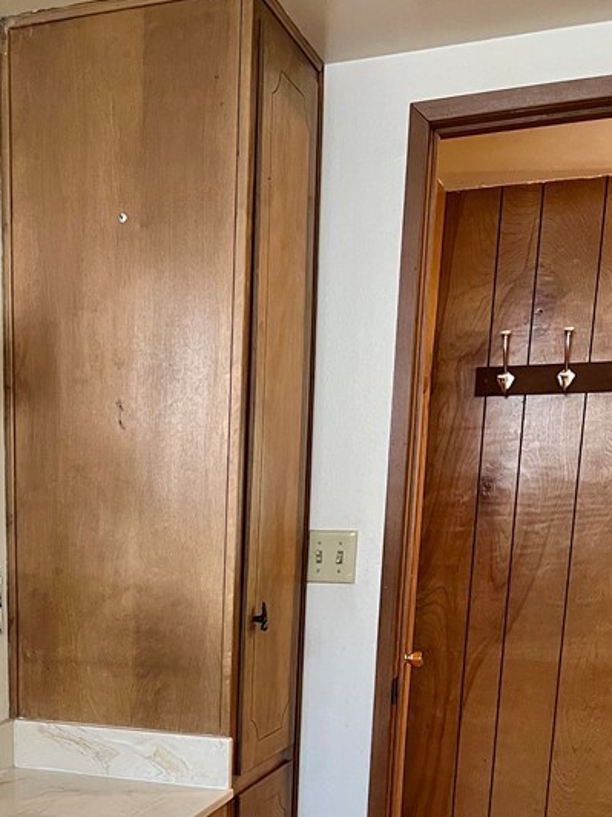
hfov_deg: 28.1
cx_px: 77
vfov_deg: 35.8
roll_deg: -0.2
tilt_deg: -12.0
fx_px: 1179
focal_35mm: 50
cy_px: 743
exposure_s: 1/60
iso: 400
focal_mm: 5.7
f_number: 1.5
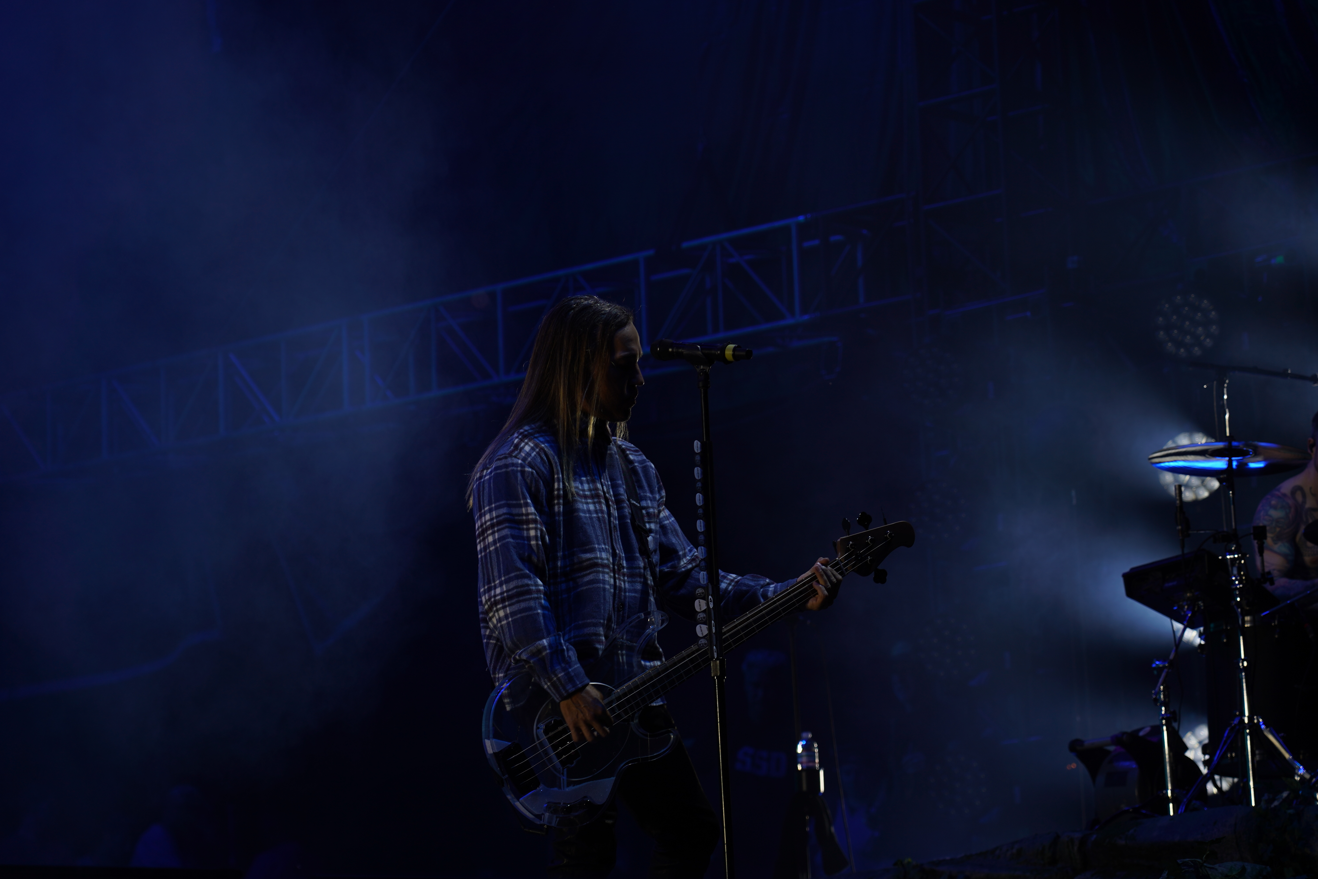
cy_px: 440
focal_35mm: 105
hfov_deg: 19.5
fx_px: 3844
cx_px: 659
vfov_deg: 13.0
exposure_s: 1/200
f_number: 4.5
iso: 100
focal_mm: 105
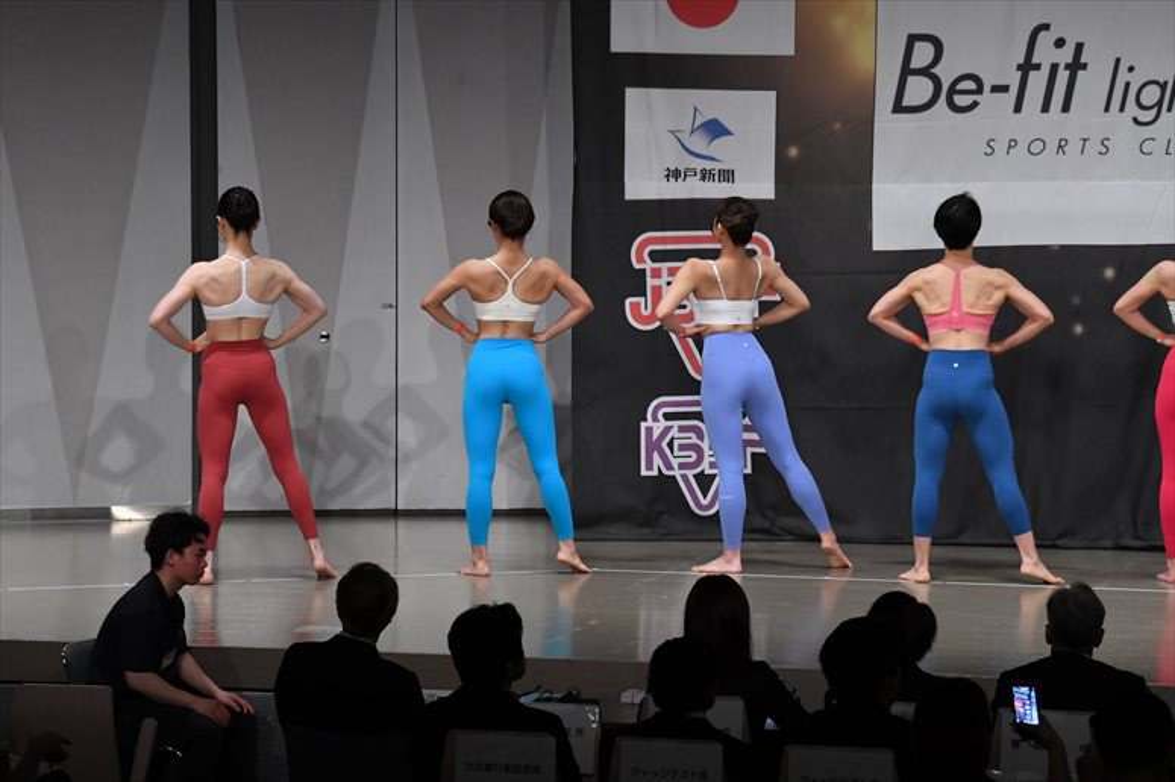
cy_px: 391
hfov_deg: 14.9
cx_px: 588
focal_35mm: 138
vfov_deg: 9.9
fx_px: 4502
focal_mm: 92
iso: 3200
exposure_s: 1/400
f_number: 5.6
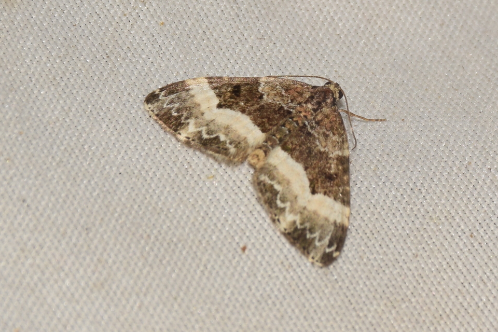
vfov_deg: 6.5
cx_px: 249
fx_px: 2905
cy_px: 166
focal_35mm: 210
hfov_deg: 9.8
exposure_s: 1/160
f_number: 13
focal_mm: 140
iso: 100
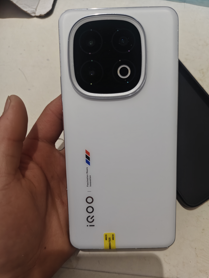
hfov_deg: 54.9
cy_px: 150
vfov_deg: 69.3
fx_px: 201
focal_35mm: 25
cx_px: 109
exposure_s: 1/100
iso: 643
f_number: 1.88
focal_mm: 5.56
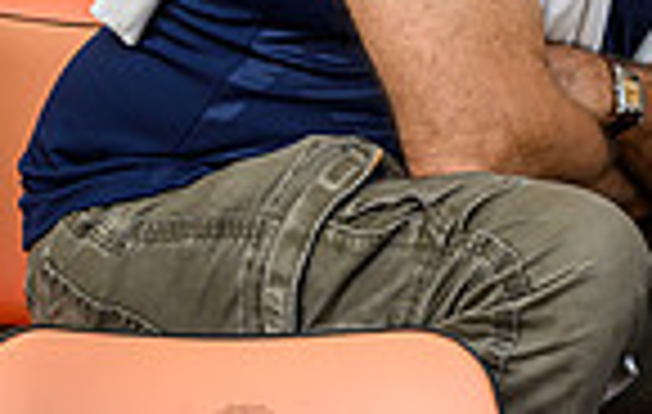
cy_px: -46
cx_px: 1147
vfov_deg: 2.9
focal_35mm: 454
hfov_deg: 4.6
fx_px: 8102
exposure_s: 1/1250
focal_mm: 97
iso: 500
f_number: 3.5
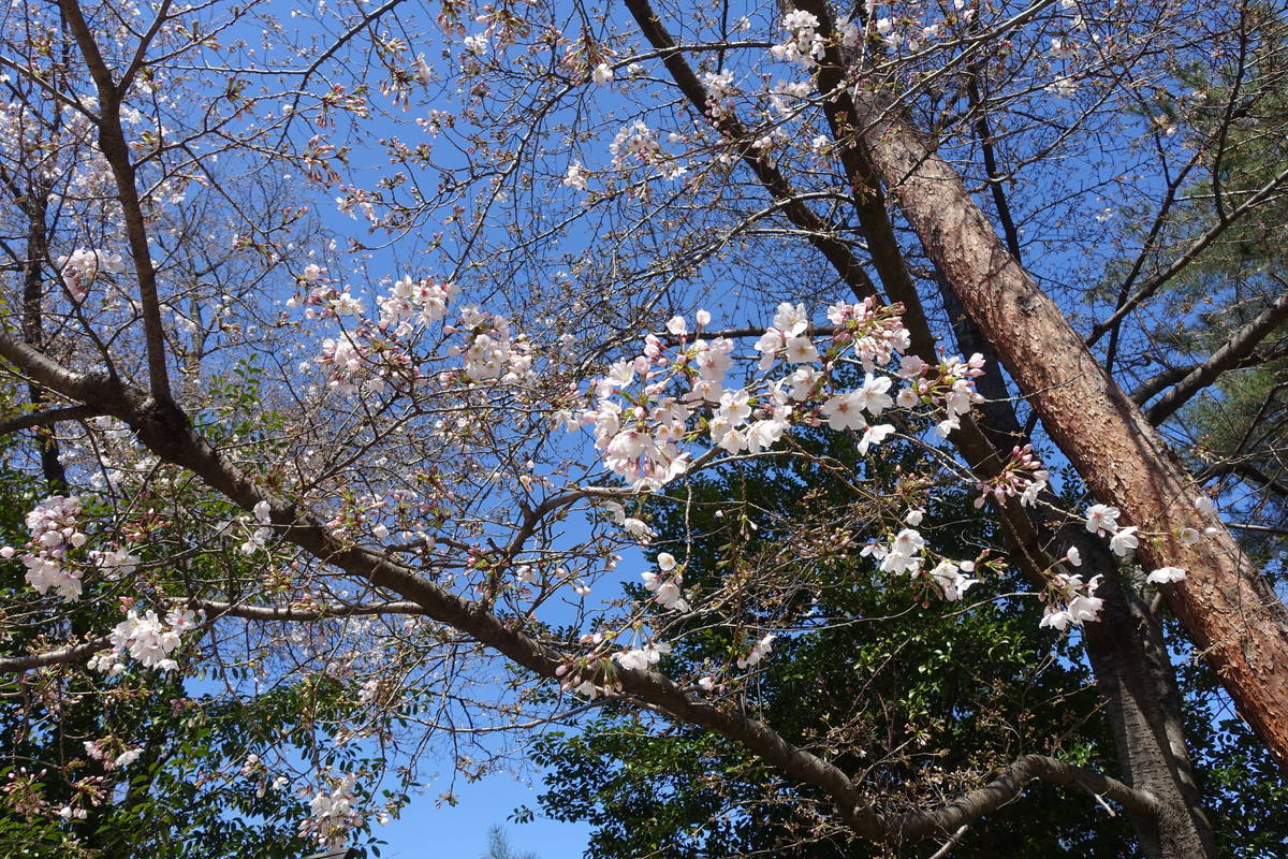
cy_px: 430
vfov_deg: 45.0
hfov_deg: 63.7
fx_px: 1037
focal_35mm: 29
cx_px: 644
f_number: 5.6
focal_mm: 10.7
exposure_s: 1/400
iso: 125
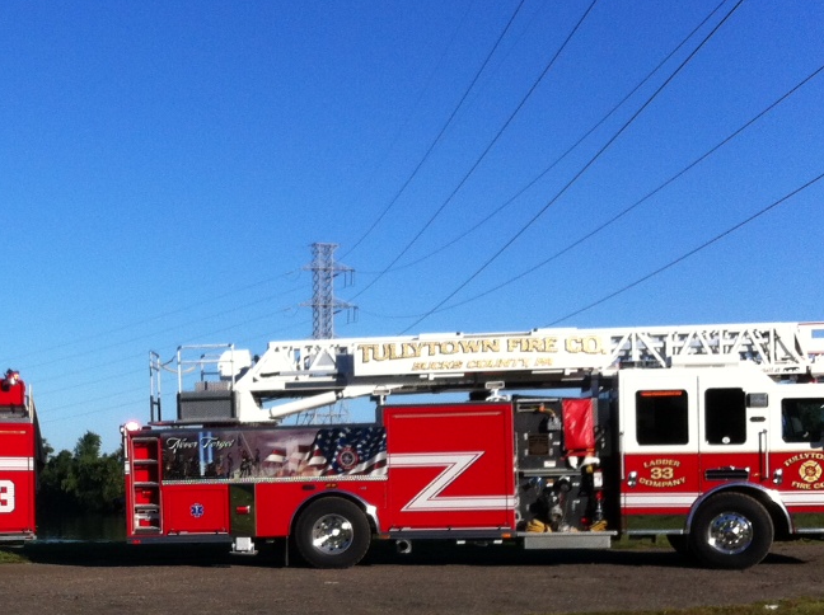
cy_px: 499
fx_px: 1664
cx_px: 99
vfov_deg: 20.7
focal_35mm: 70
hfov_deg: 27.0
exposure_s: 1/1508
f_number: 2.8
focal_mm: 3.85
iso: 80
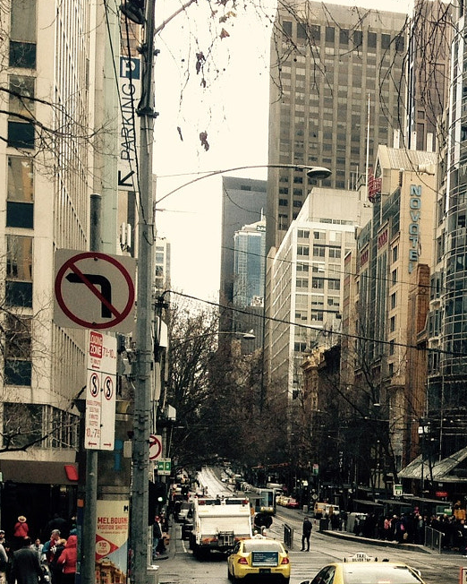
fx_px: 1364
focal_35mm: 79
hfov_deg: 18.6
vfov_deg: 23.5
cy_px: 533
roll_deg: -2.0
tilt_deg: -2.5
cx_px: 520
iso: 50
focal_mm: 4.12
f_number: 2.4
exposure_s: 1/191
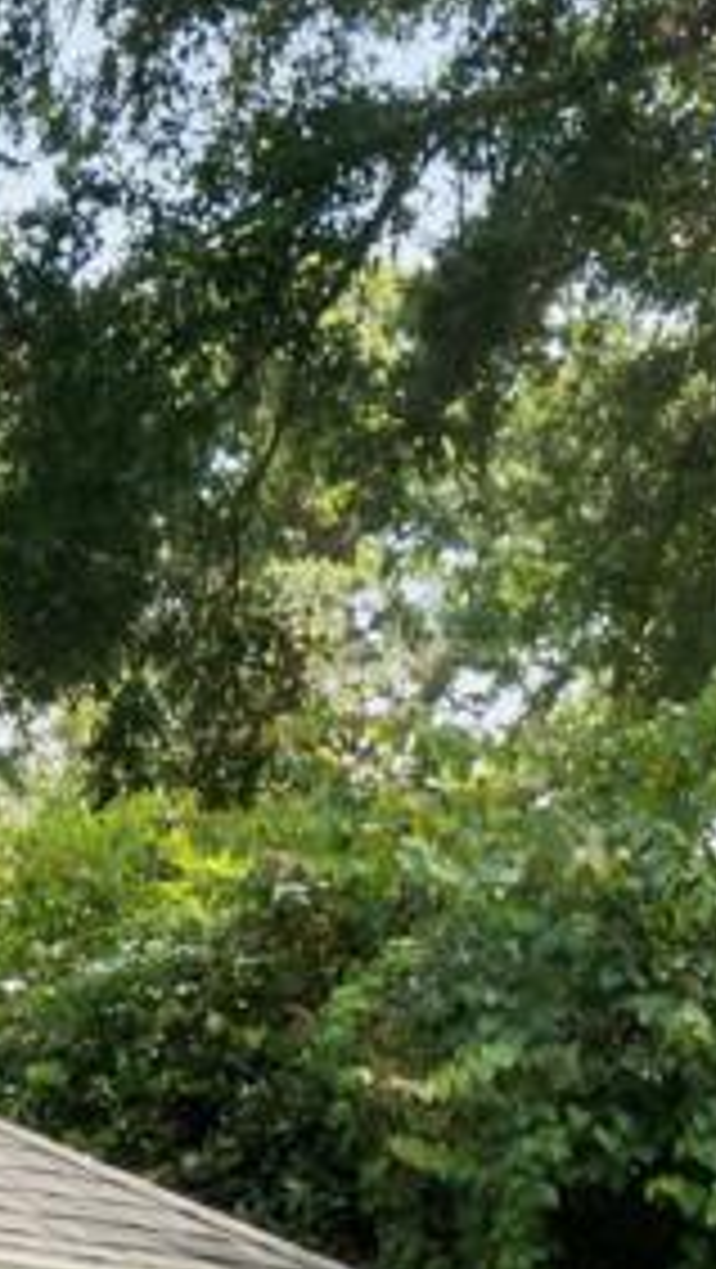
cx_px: 176
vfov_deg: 12.2
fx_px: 5626
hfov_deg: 7.3
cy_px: 1944
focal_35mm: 167
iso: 100
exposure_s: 1/125
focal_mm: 10
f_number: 8
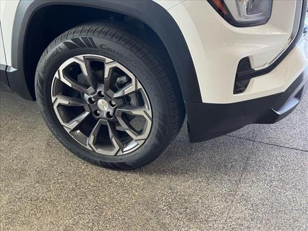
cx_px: 154
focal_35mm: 48
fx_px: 427
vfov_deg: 30.3
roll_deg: -0.3
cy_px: 116
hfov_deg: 39.7
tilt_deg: -25.2
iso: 100
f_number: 1.78
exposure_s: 1/101
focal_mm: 6.76
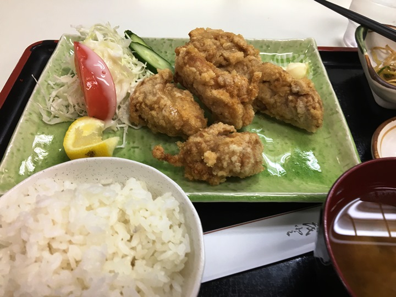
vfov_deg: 48.2
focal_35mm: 29
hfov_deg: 61.7
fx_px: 332
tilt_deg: -49.2
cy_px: 148
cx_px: 198
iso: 50
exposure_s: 1/30
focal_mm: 4.15
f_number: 2.2
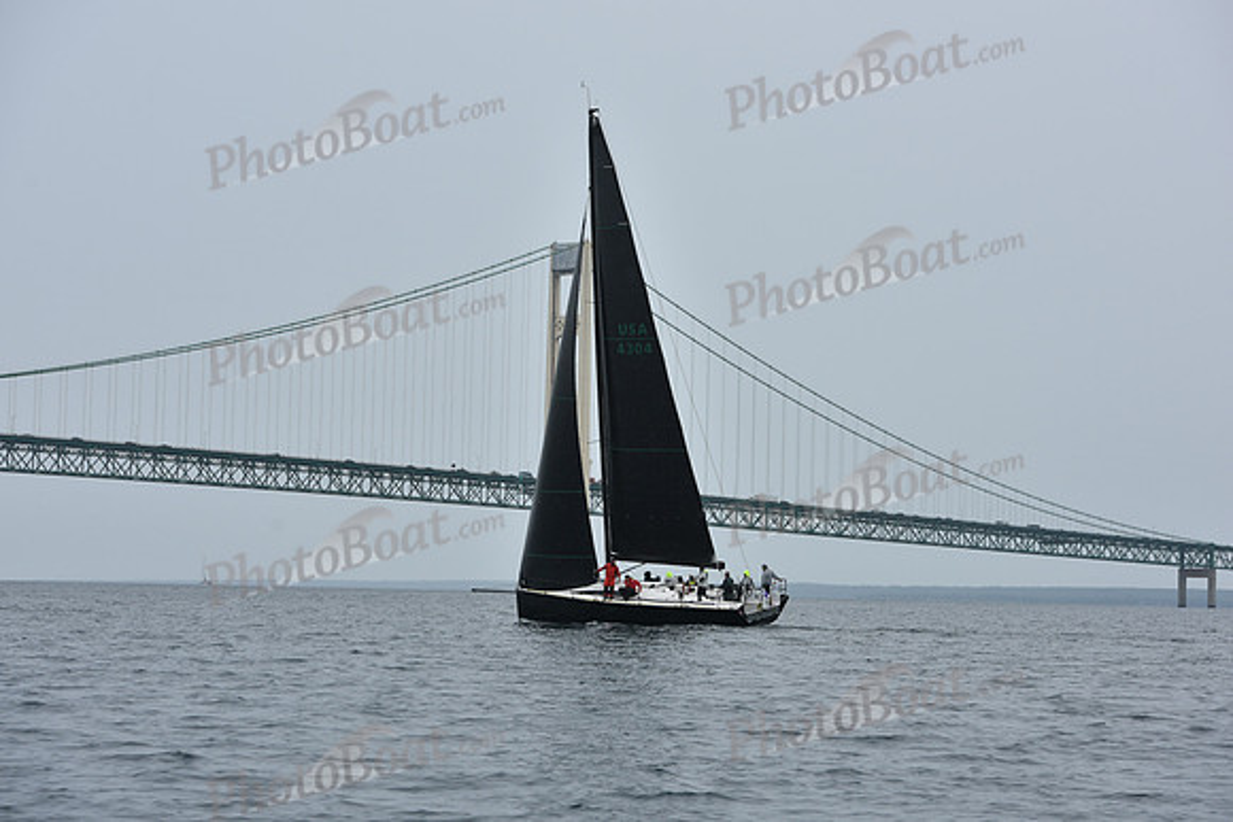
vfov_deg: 16.1
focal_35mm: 85
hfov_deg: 23.9
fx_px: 2912
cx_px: 616
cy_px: 411
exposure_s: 1/800
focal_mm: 85
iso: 250
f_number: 7.1
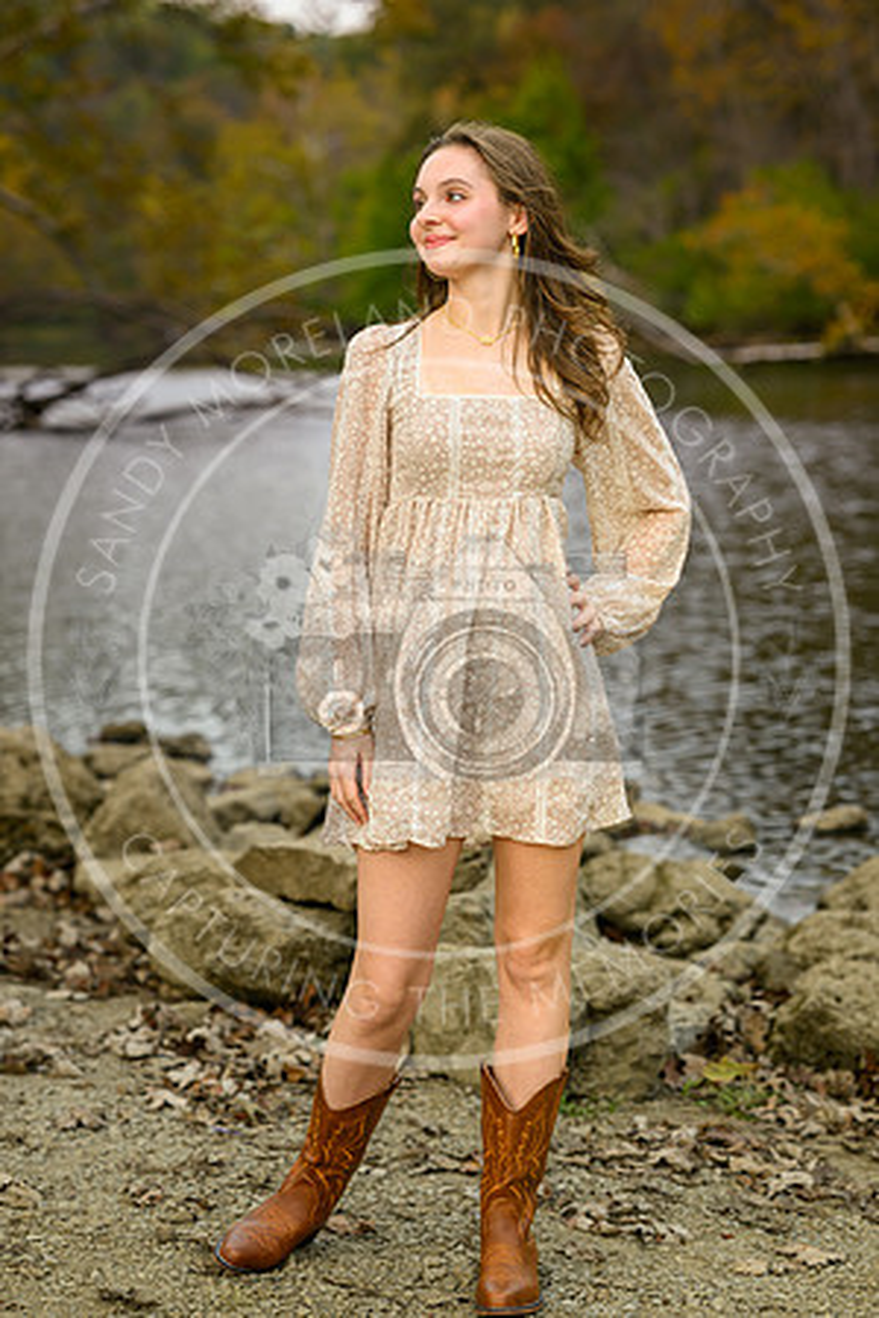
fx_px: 3113
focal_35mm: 85
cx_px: 440
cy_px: 659
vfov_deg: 23.9
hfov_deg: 16.1
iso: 160
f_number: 3.5
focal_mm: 85
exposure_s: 1/500
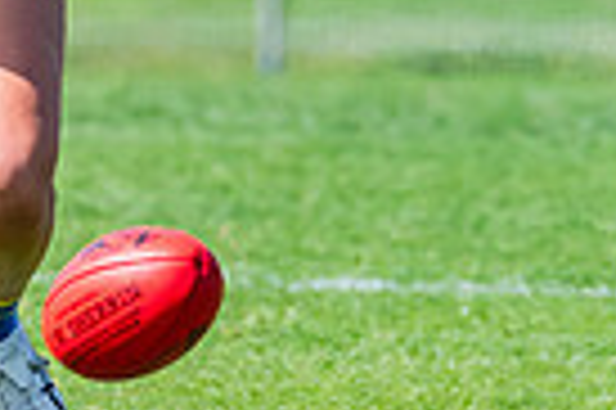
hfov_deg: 0.9
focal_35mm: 2401
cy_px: -141
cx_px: 34
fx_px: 41034
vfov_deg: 0.6
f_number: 8
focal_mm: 420
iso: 800
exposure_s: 1/1600
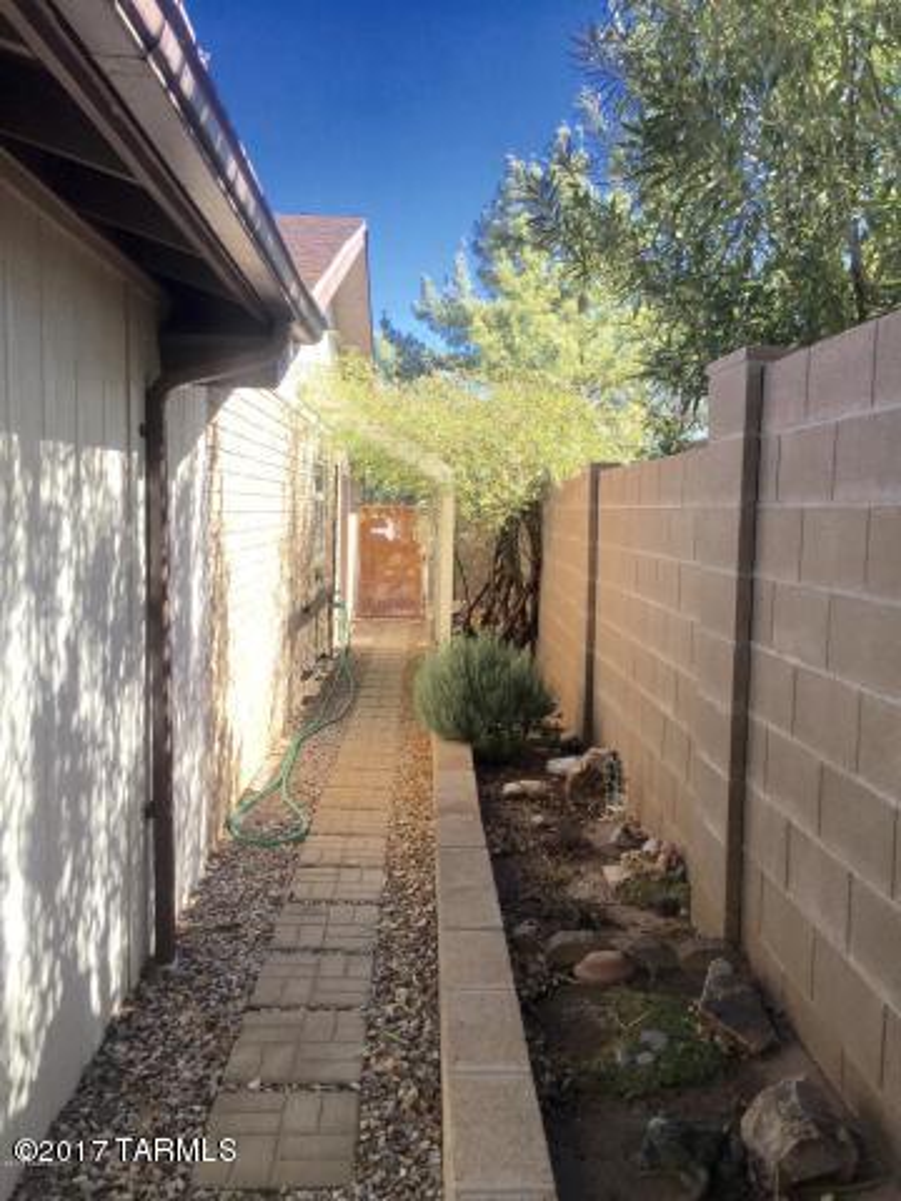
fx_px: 1006
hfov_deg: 48.2
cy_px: 600
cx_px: 450
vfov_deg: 61.7
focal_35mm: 29
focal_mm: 4.15
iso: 32
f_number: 2.2
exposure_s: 1/746
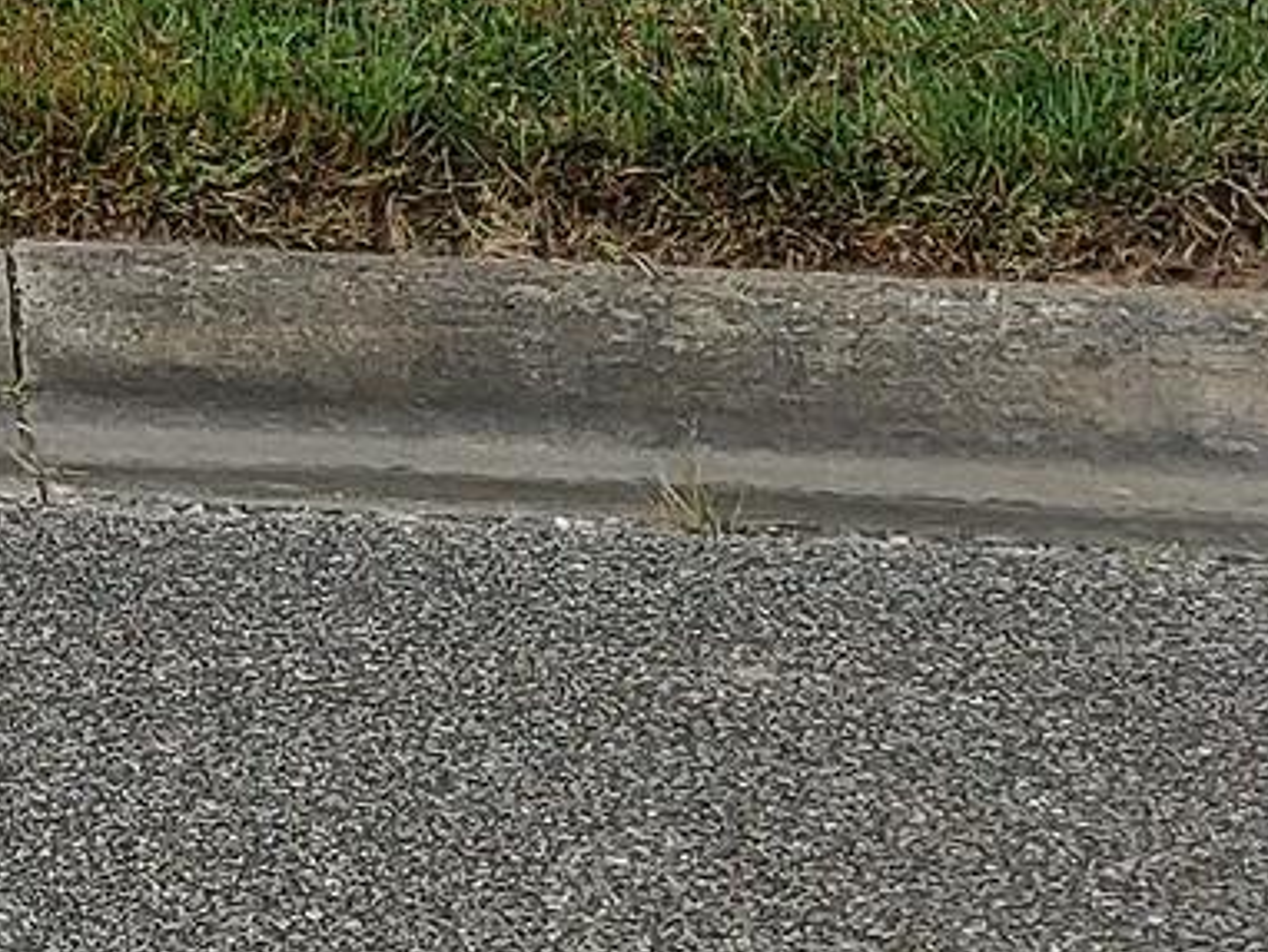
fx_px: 4912
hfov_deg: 12.7
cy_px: -1108
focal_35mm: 134
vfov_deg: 10.0
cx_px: -1344
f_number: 1.5
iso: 50
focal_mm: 4.23
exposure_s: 1/3125
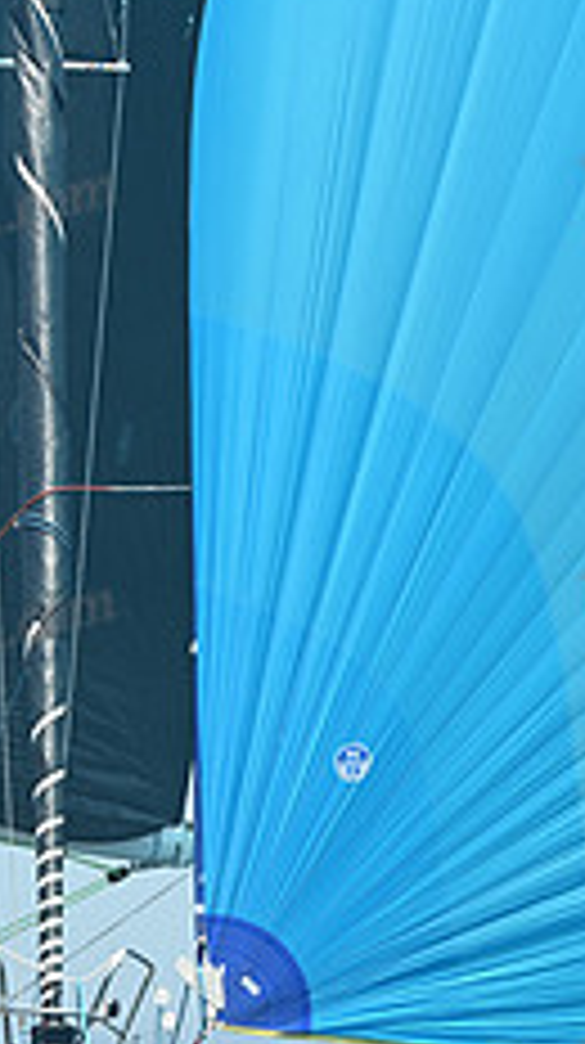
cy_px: 839
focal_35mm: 380
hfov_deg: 3.2
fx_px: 10510
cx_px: 351
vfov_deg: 5.7
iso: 320
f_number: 6.3
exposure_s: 1/1000
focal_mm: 145
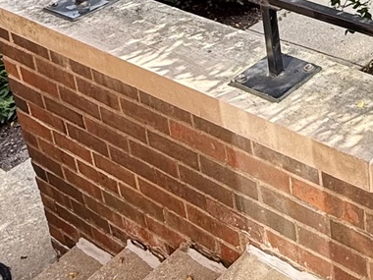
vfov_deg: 23.4
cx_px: 423
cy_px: -109
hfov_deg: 31.5
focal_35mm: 53
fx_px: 571
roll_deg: +4.5
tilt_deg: -19.2
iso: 50
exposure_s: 1/165
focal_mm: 2.22
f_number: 2.2
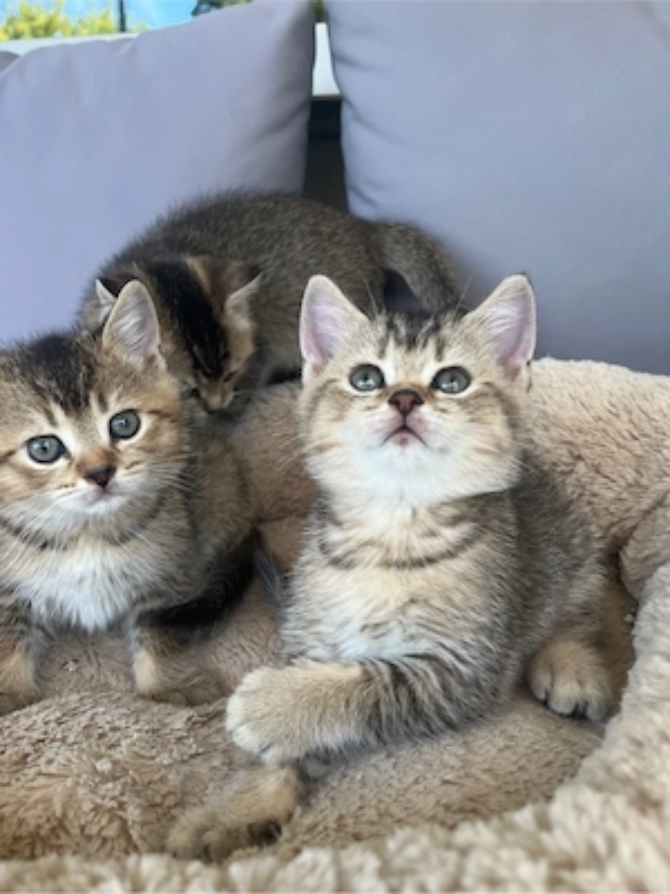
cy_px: 447
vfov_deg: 67.3
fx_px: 671
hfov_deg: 53.1
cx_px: 335
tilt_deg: -17.7
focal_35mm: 26
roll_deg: +2.6
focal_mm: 5.1
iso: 50
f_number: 1.6
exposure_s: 1/122
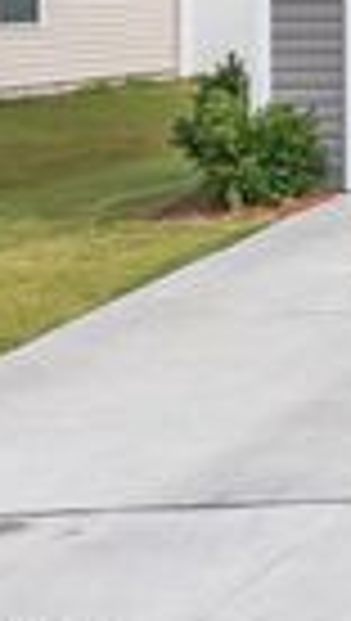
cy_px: -38
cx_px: 1107
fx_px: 1747
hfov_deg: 9.0
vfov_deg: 19.4
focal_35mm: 106
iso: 100
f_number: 6.3
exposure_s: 1/500
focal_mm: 10.26
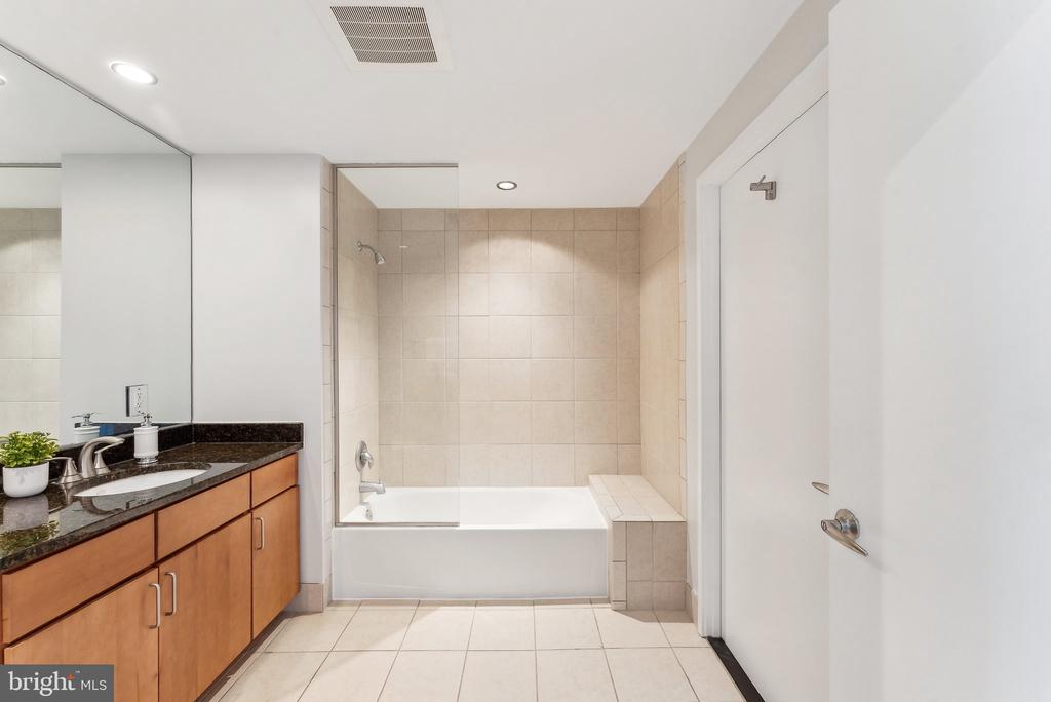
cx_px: 526
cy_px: 351
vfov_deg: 81.3
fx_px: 409
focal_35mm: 14
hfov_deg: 104.2
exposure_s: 1/1.67
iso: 250
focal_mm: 14
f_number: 9
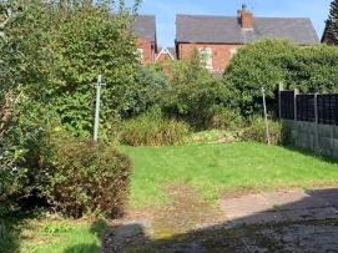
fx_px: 547
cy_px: 100
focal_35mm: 56
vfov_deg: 26.0
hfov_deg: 33.2
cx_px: 279
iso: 25
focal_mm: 4.25
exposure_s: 1/1299
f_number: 1.8
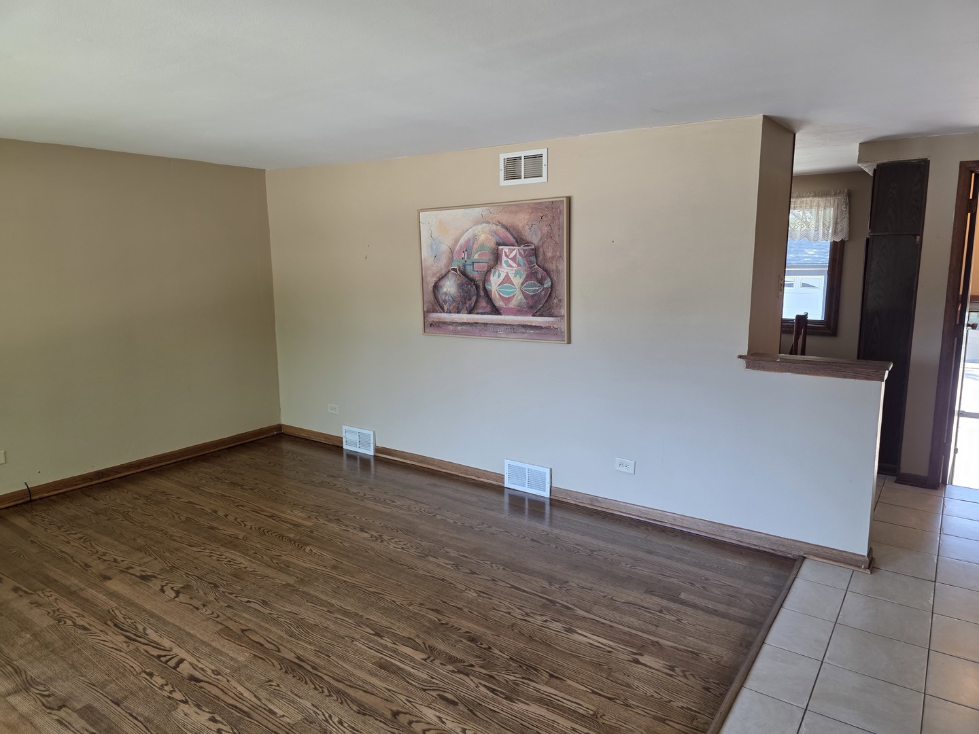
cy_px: 367
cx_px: 490
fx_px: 650
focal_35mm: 23
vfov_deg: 58.9
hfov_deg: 73.9
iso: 100
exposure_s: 1/120
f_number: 1.7
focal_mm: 6.3
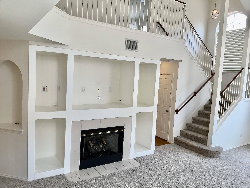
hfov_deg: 65.3
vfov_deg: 51.4
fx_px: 195
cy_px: 94
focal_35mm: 27
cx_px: 125
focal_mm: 3
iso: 32
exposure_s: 1/120
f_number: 1.8
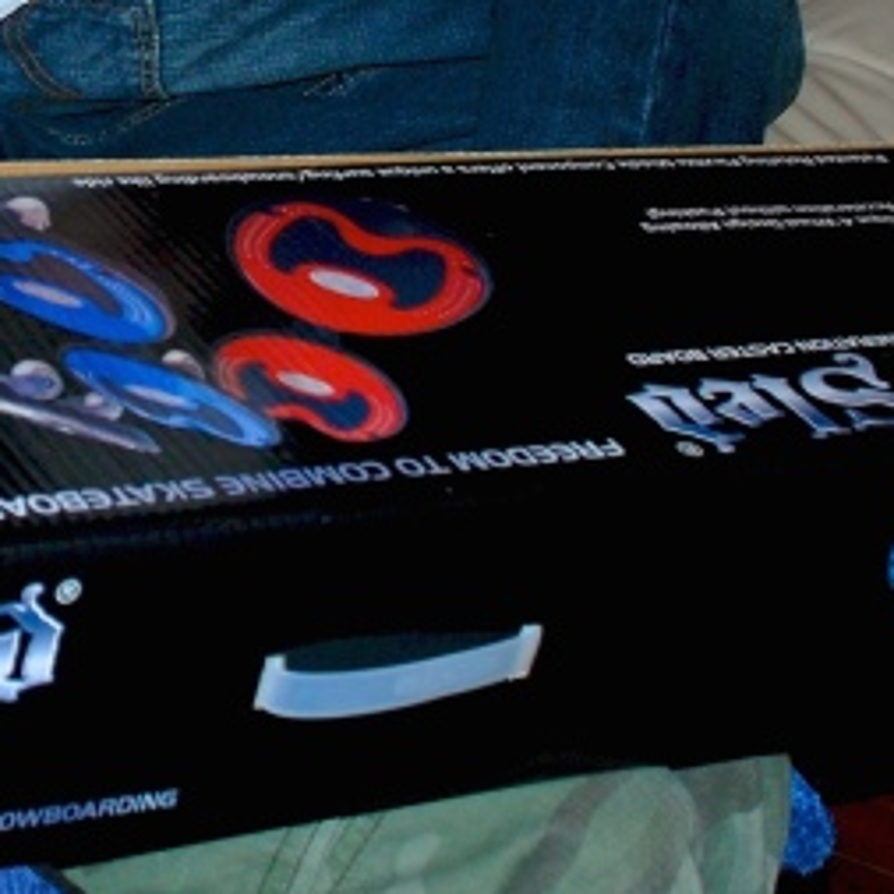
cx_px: -85
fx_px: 3623
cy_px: -12
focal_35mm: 124
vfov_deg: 13.8
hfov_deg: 13.8
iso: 200
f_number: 4
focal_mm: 24
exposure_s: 1/60
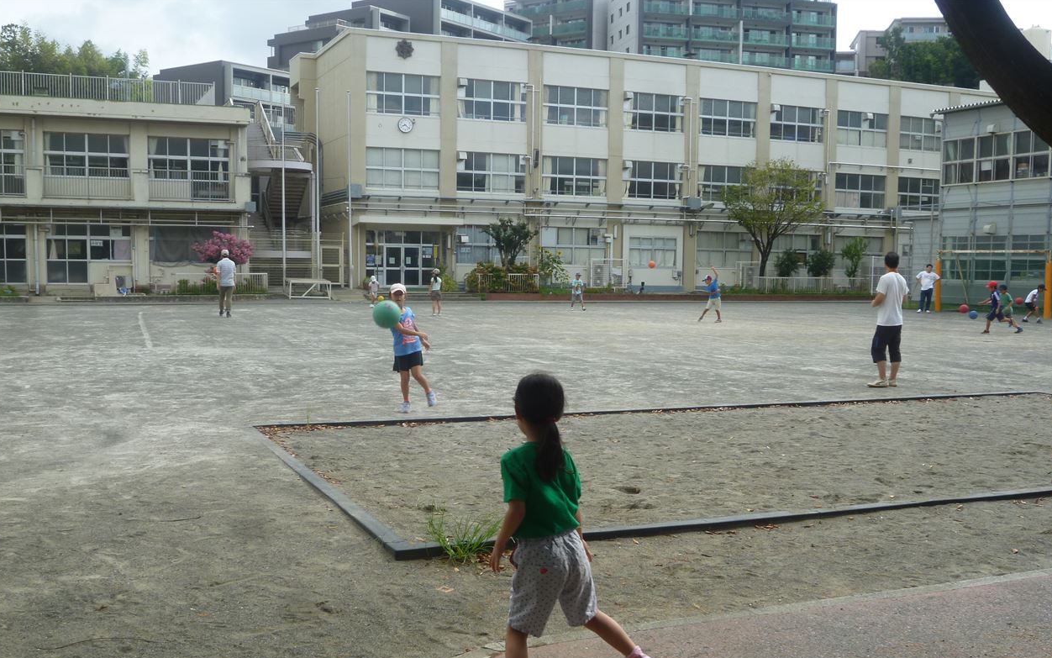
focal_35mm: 39
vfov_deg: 32.7
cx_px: 526
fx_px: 1118
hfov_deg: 50.4
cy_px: 401
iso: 80
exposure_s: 1/250
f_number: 4
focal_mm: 6.3
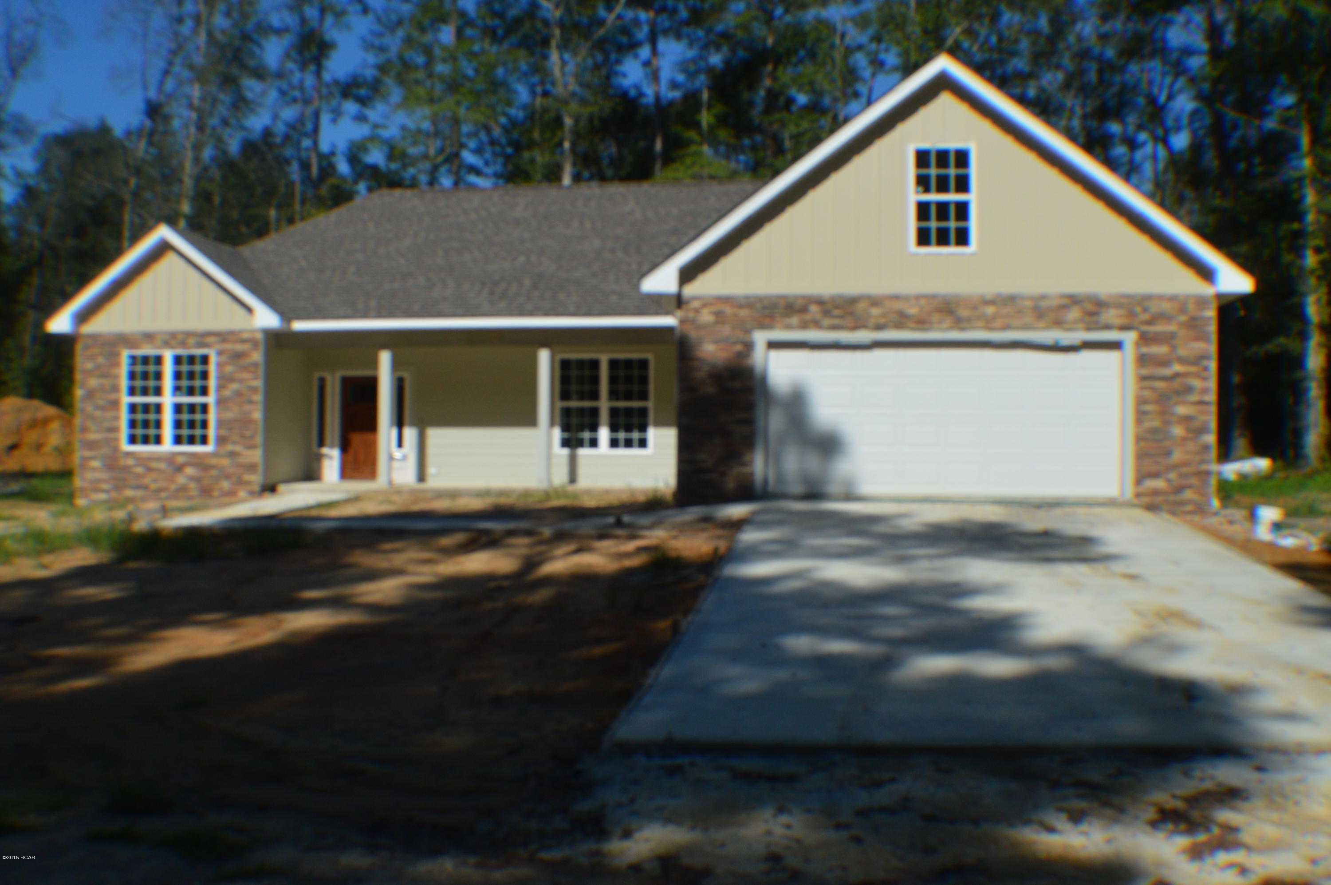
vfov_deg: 29.8
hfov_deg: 43.6
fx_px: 1662
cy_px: 442
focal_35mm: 45
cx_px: 666
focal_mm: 30
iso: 400
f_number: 6.3
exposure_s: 1/1600
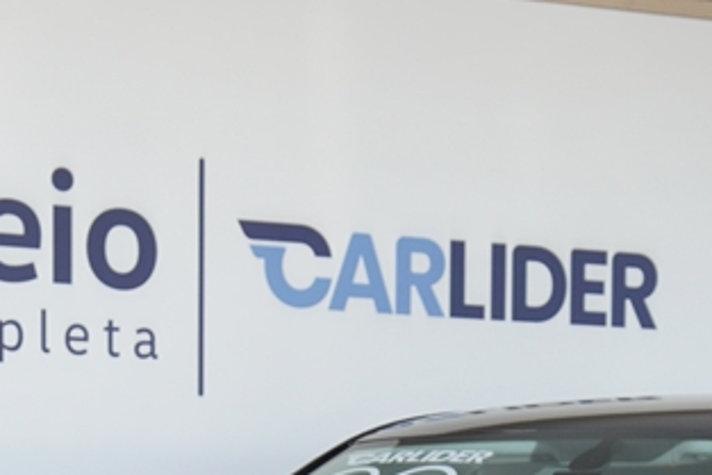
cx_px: 514
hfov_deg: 10.5
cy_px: 767
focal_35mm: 196
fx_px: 3878
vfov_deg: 6.9
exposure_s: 1/80
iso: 160
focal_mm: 40
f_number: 4
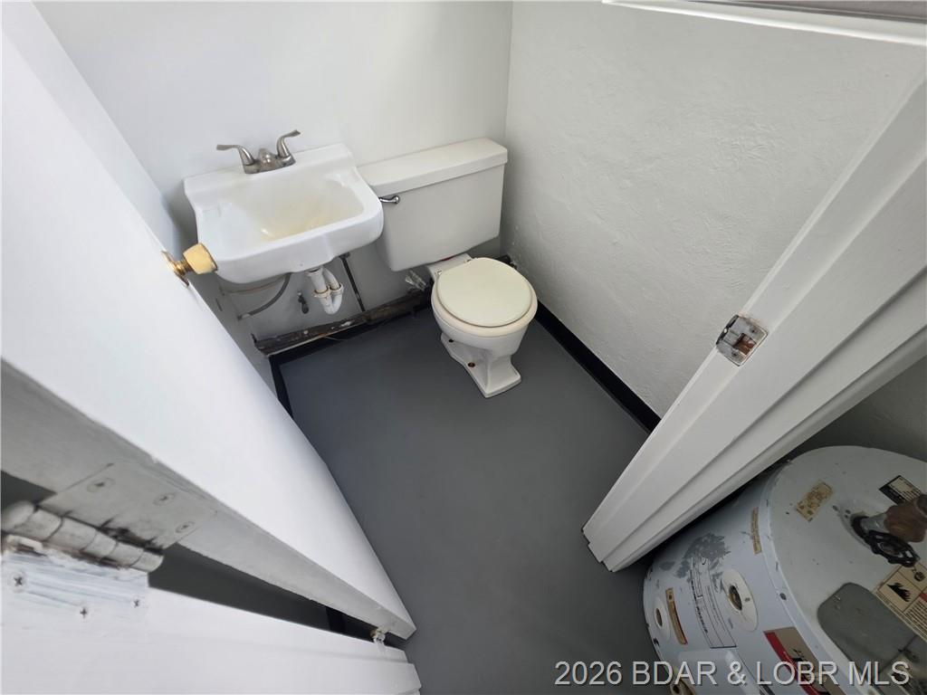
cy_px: 348
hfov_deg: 106.2
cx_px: 464
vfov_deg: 89.9
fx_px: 348
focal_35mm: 13
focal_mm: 2.2
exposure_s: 1/120
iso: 160
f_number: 1.9
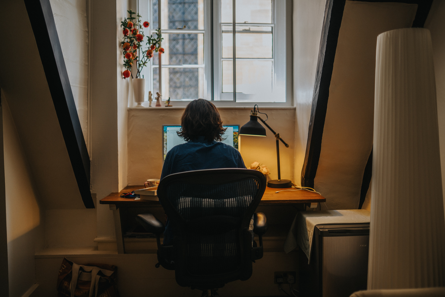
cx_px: 222
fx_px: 433
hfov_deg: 54.4
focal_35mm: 35
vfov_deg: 37.9
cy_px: 148
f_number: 1.4
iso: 125
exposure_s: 1/125
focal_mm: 35
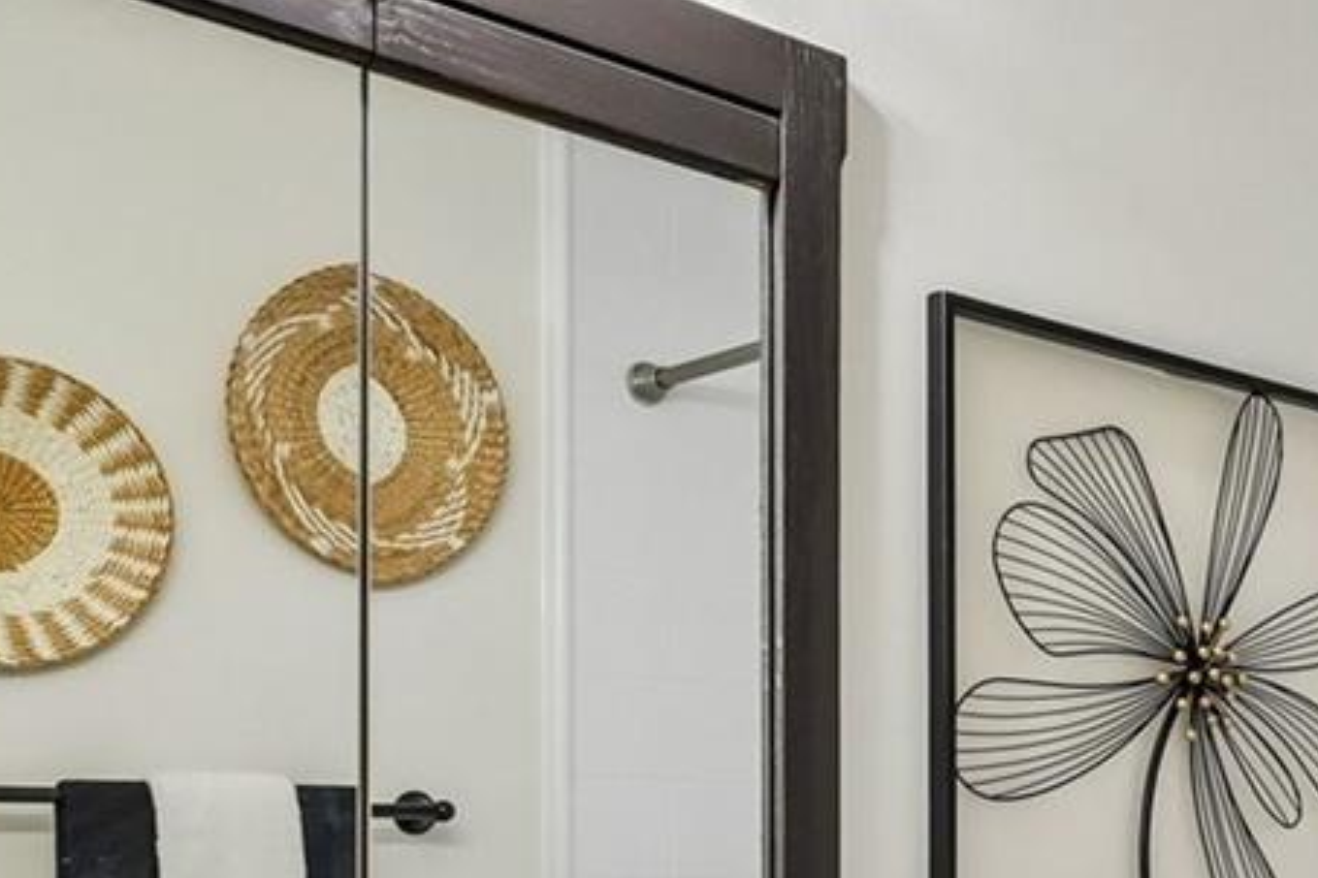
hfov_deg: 33.2
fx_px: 2018
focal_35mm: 55
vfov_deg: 23.8
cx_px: 1309
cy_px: 802
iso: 800
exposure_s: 1/10
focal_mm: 10.4
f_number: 8
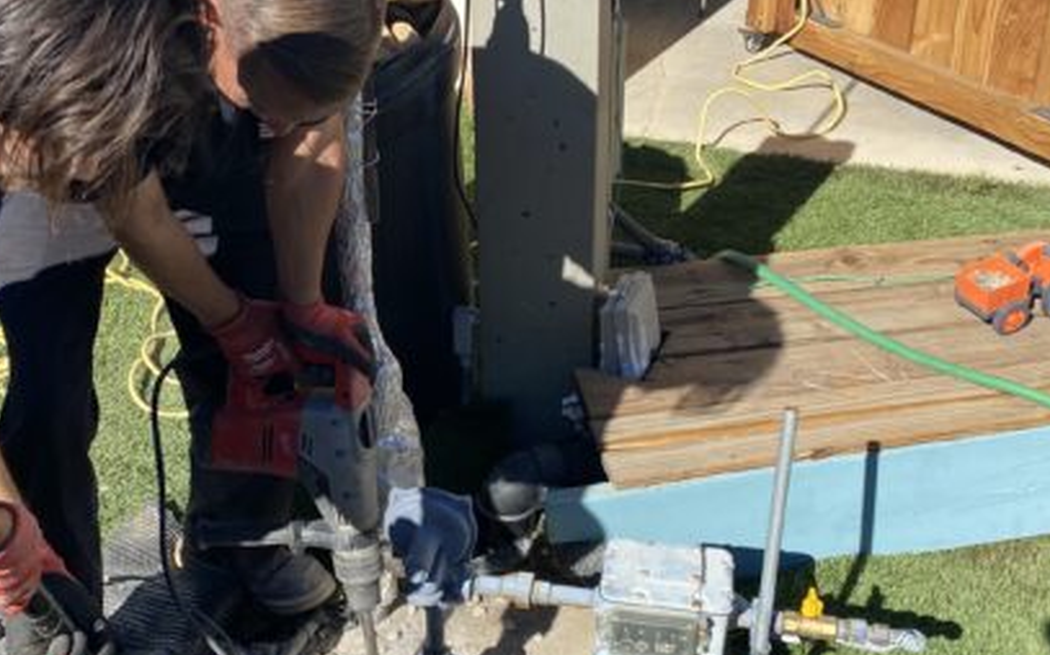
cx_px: 335
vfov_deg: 24.6
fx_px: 1487
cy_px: 487
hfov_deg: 38.4
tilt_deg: -35.0
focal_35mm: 52
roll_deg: +4.8
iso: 32
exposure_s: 1/1678
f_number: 1.8
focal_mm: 4.25
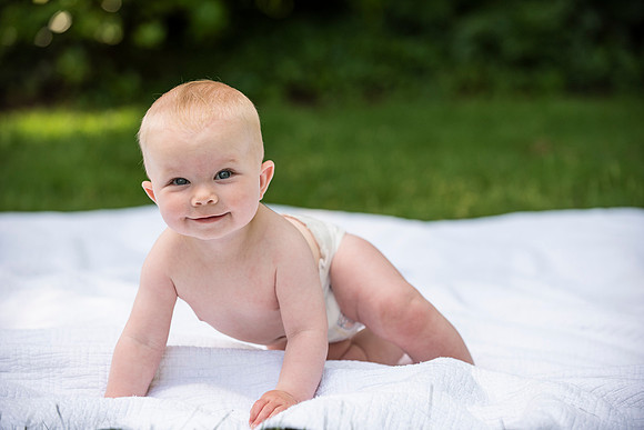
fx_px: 2075
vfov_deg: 11.8
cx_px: 322
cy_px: 215
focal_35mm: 116
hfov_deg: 17.6
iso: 400
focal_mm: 116
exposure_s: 1/1000
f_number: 3.5
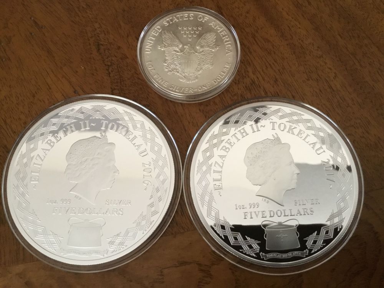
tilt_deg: -74.2
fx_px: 344
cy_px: 144
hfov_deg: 58.4
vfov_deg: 45.4
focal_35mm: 31
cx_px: 192
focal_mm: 3.3
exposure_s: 1/30
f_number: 2.4
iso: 200
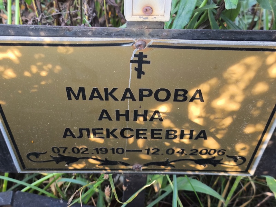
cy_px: 104
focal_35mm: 50
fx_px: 399
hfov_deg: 38.2
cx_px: 138
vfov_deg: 29.1
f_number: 1.7
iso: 160
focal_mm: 4.71
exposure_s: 1/50
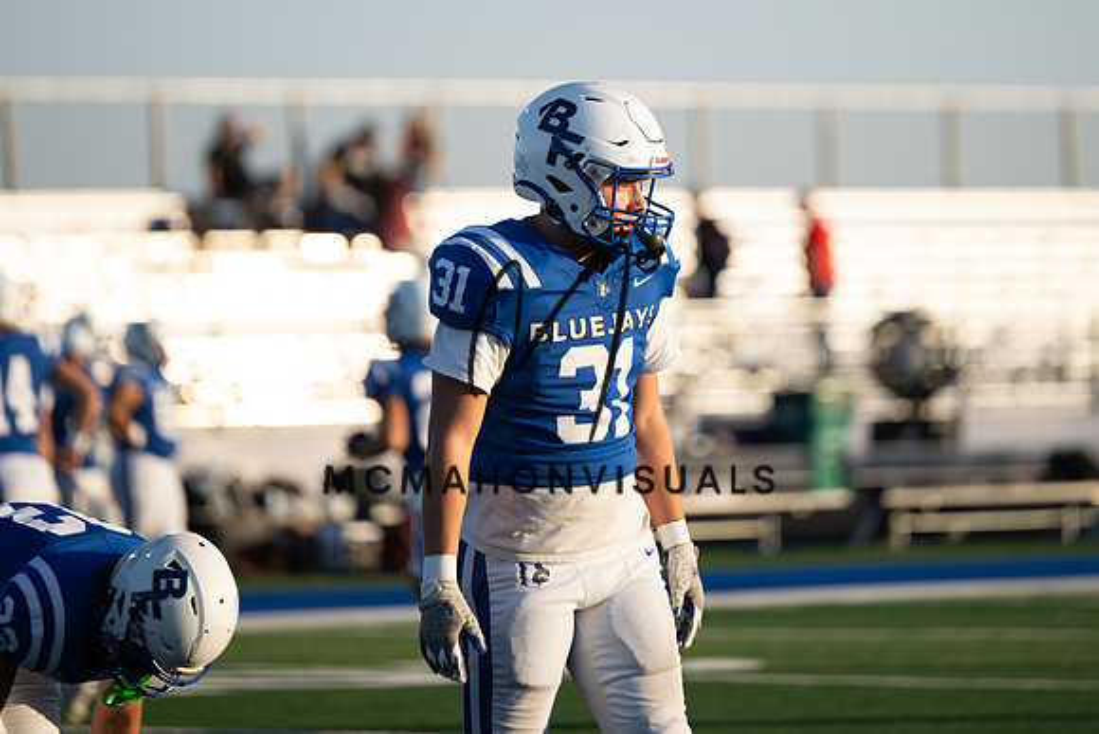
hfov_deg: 7.6
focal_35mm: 273
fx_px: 8324
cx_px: 630
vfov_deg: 5.0
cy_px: 238
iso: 200
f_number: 2.8
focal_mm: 200
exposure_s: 1/1600
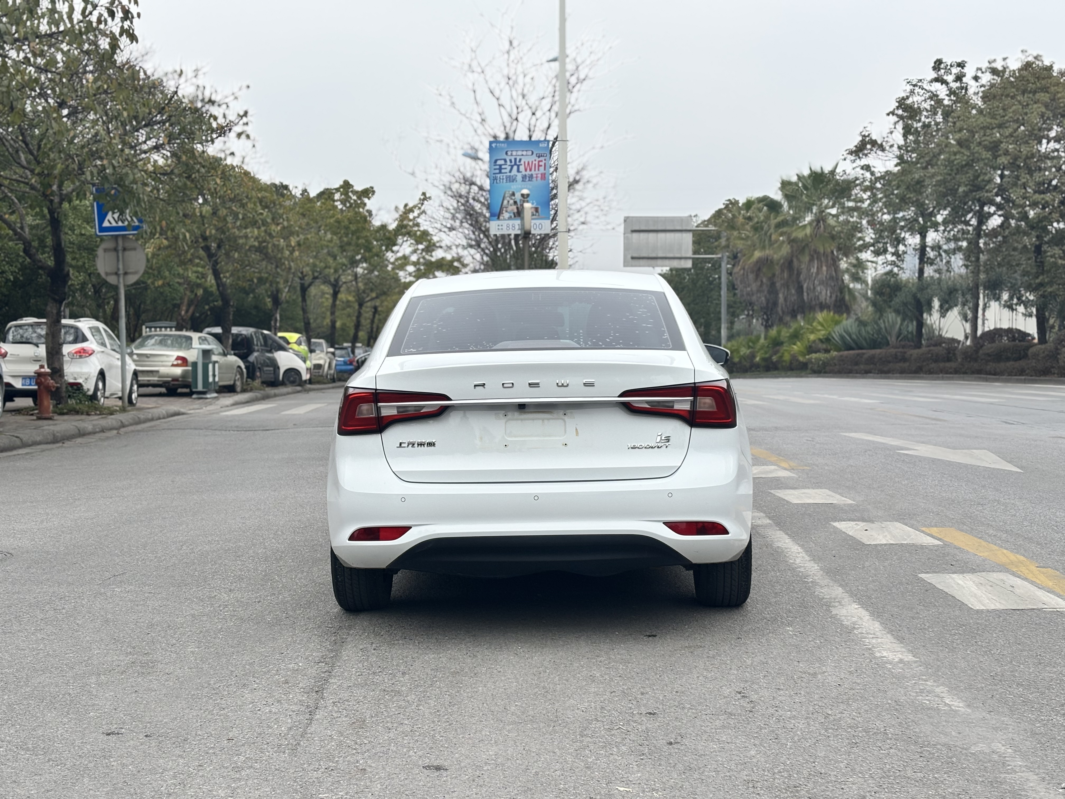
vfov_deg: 28.0
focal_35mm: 52
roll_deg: +0.0
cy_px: 400
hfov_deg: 36.8
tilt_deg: -2.1
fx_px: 1600
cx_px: 532
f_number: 1.6
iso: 32
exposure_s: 1/1399
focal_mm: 5.96
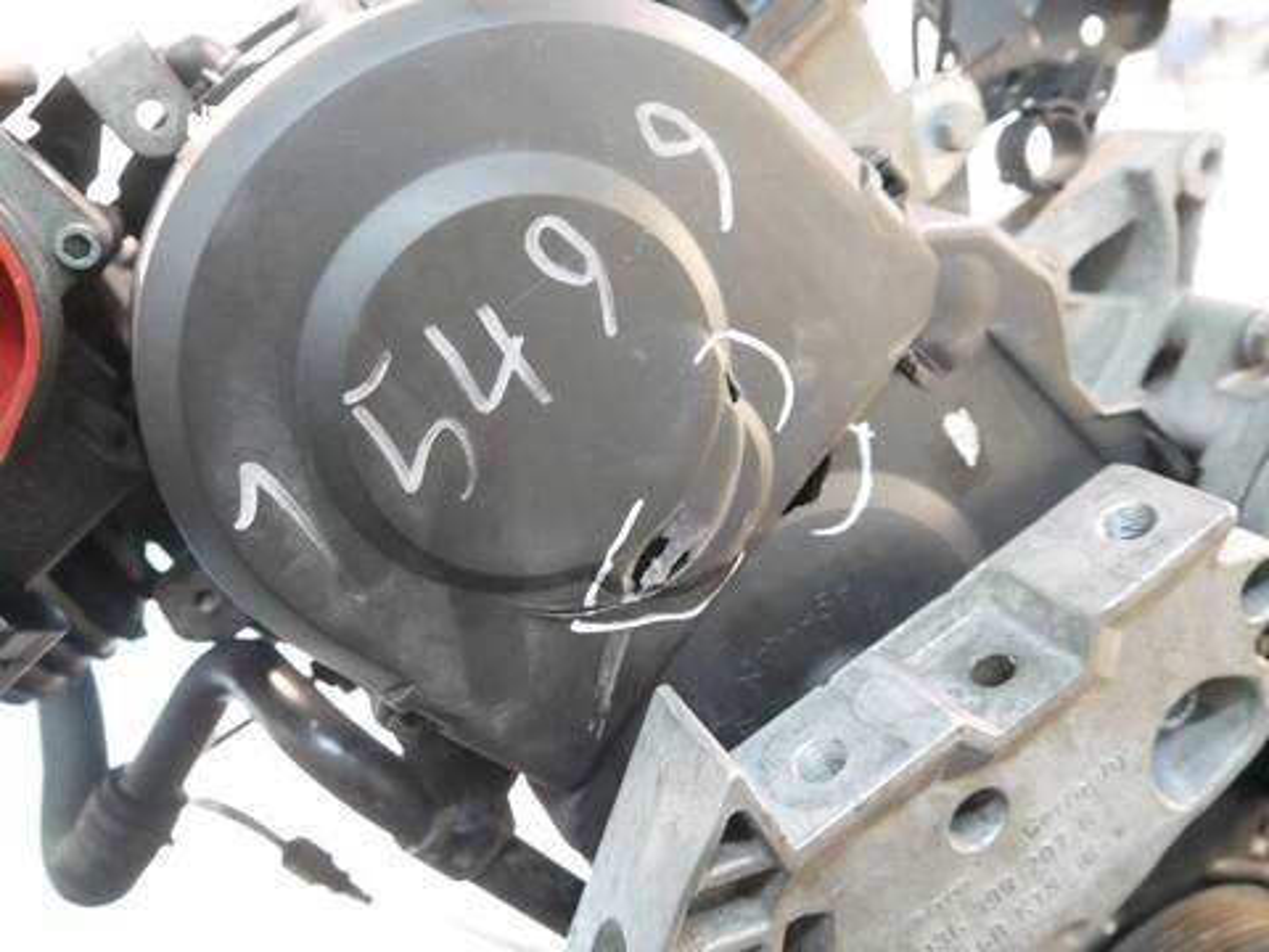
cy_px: 476
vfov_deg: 49.7
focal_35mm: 28
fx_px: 1026
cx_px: 634
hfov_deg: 63.4
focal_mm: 14
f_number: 3.5
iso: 3200
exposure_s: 1/30
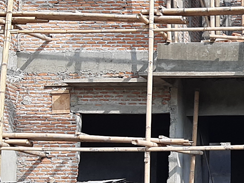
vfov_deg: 14.3
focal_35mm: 103
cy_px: 132
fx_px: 726
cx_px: 311
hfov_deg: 17.9
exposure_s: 1/1160
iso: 40
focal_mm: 3.93
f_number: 1.7
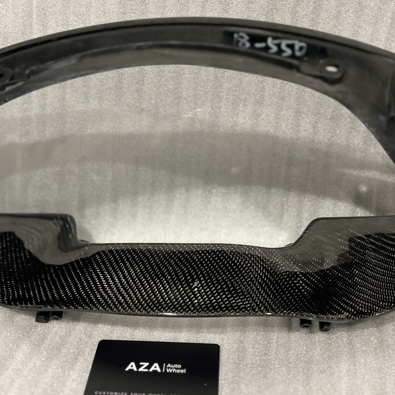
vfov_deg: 40.0
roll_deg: +1.5
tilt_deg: -30.4
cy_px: 182
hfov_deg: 40.0
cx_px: 193
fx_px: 542
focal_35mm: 42
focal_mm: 5.7
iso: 250
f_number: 1.5
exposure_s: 1/60
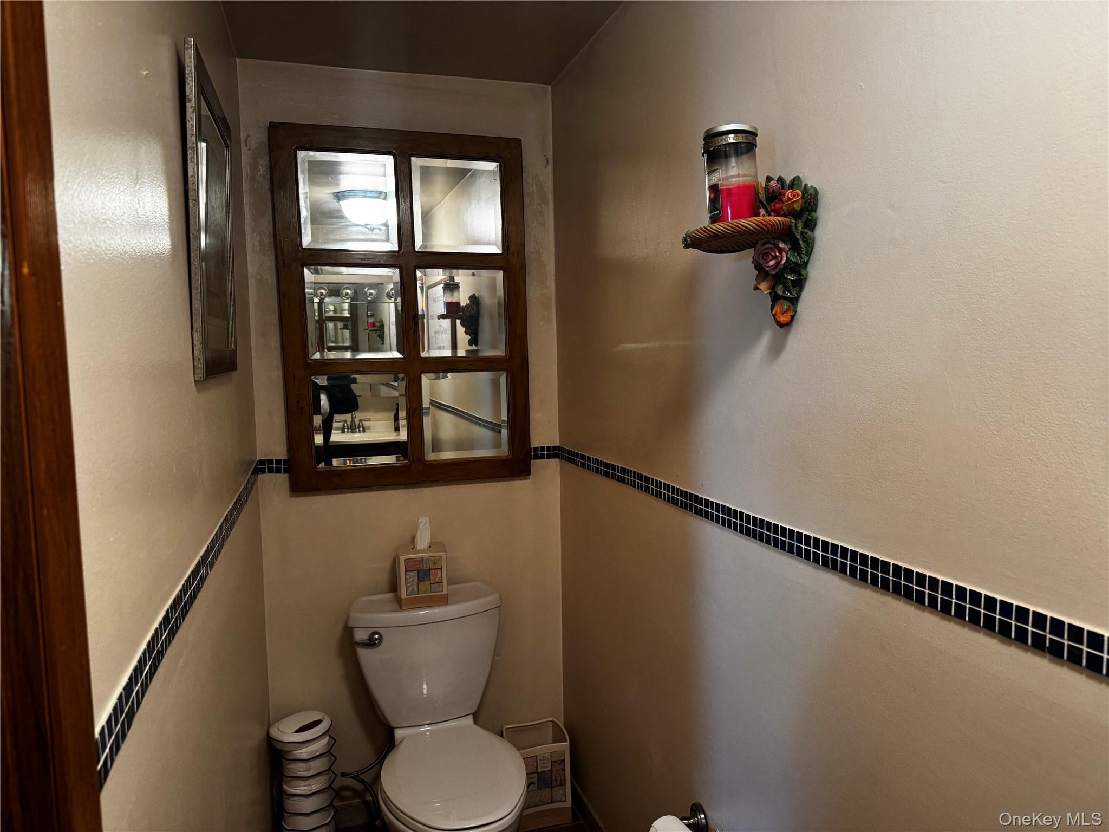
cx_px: 554
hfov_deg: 71.6
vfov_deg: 56.8
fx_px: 769
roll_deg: +0.6
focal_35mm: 24
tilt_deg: -4.2
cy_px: 416
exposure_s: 1/60
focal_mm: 6.76
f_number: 1.78
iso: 320
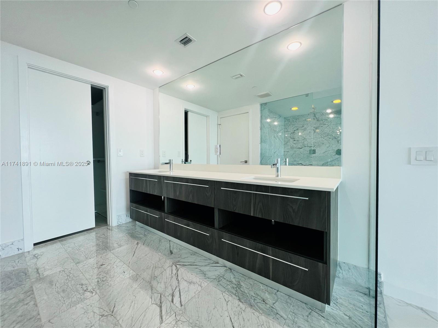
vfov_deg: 89.9
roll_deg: +0.9
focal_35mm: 13
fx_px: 164
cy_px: 164
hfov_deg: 106.2
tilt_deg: -1.8
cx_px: 219
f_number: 1.8
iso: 64
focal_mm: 1.57
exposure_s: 1/120
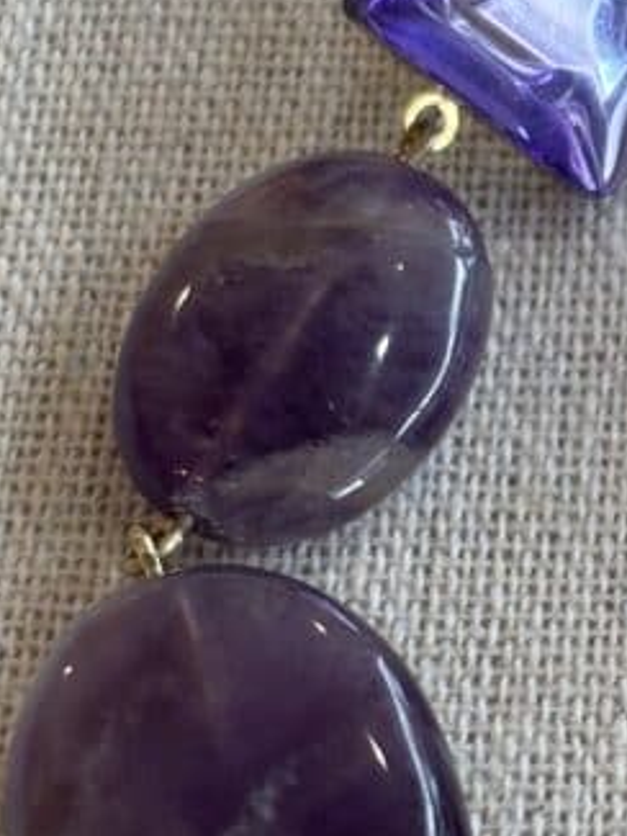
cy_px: 476
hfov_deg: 9.0
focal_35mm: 164
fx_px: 3958
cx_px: 737
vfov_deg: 12.0
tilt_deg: -57.3
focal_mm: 5.96
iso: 32
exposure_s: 1/100
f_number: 1.6
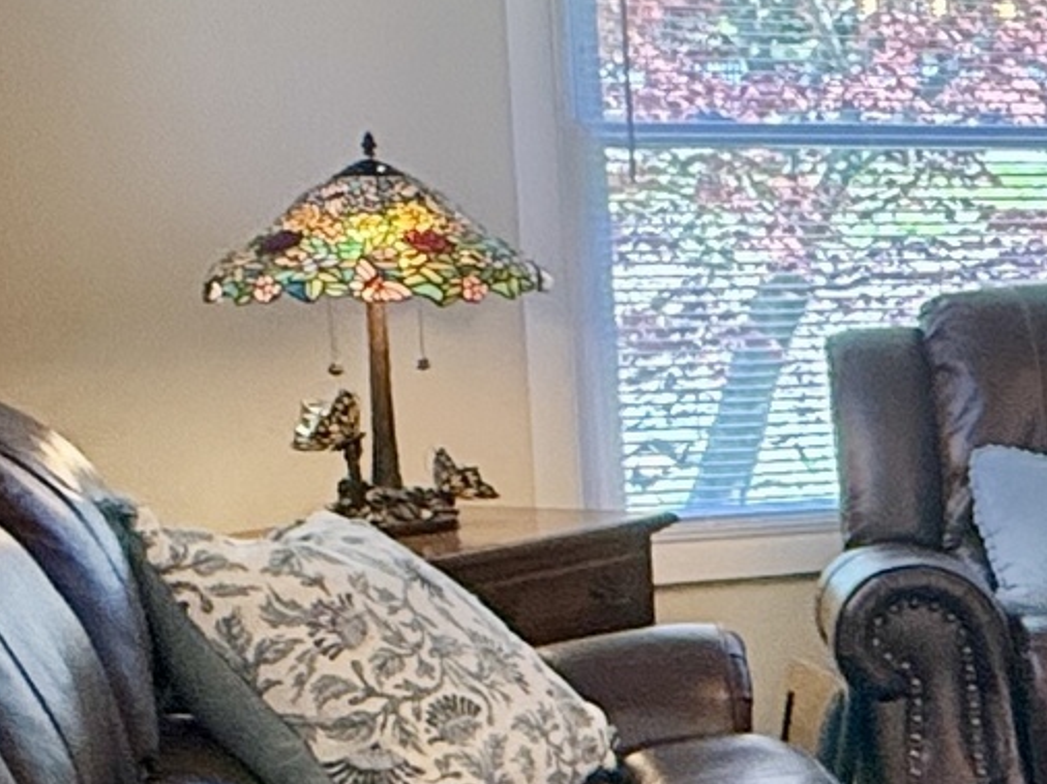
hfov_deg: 16.8
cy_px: 445
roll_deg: -0.9
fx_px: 2570
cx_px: 2127
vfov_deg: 17.3
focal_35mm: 85
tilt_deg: -5.0
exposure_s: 1/120
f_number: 2.2
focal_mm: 2.22
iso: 200
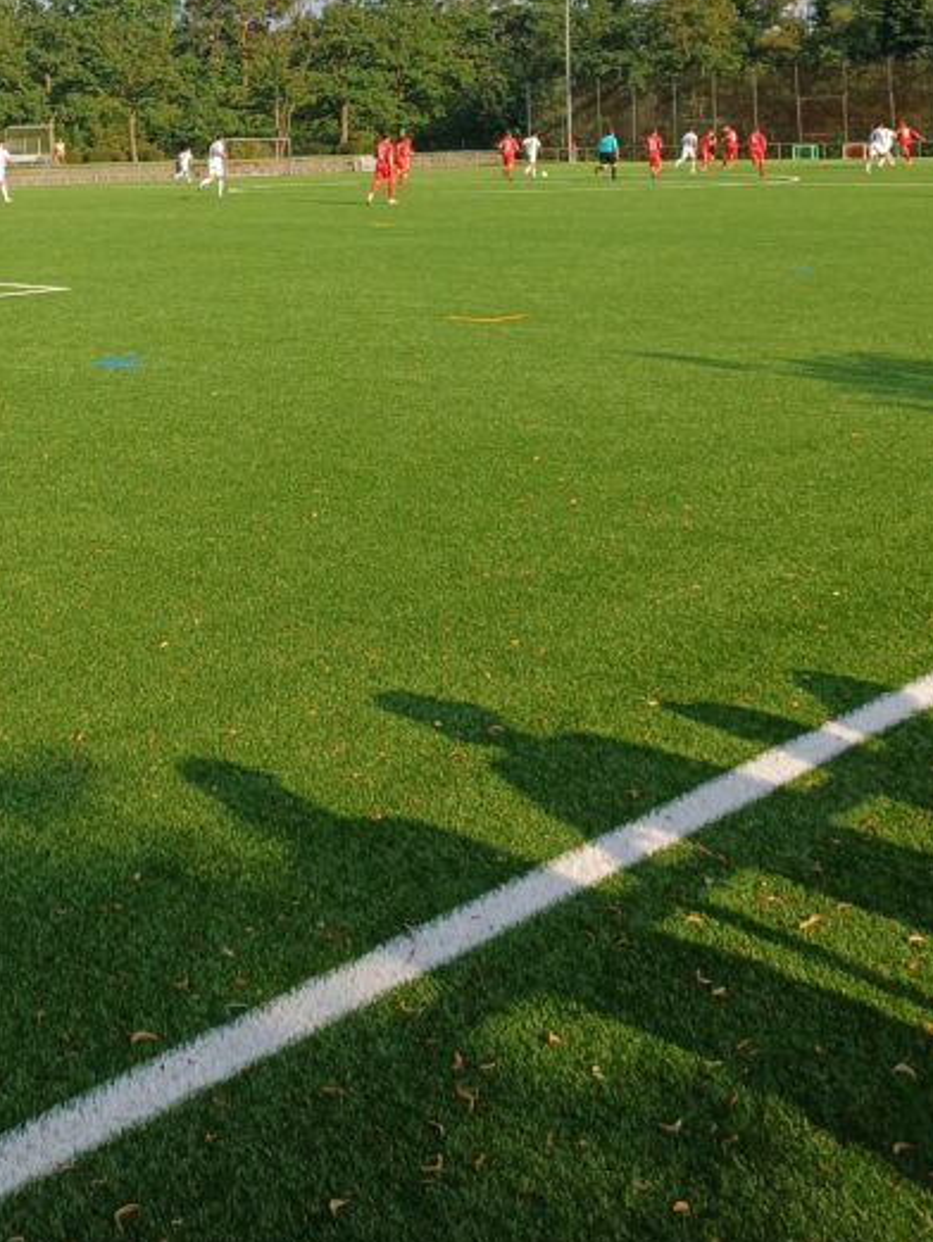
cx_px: 319
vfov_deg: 36.4
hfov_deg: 29.5
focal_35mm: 49
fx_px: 1759
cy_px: 114
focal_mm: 4.65
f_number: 1.8
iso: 50
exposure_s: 1/898
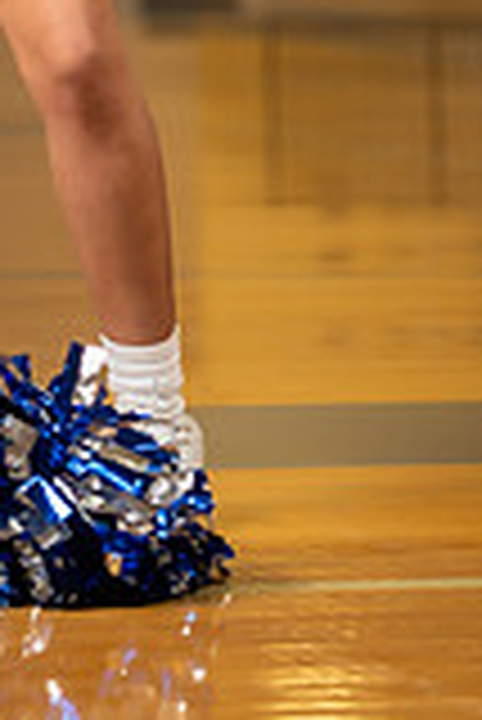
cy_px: -256
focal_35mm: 295
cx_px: -72
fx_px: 5911
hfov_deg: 4.7
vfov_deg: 6.9
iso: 640
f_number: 2.8
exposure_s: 1/160
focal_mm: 105
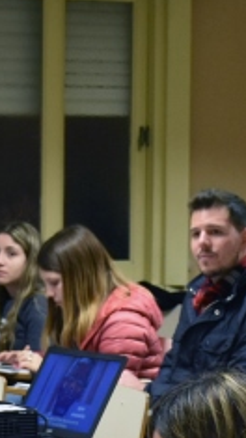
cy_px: 327
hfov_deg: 5.9
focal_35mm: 205
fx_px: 2380
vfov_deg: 10.5
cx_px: 138
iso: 1400
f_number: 4
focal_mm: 30
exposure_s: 1/60
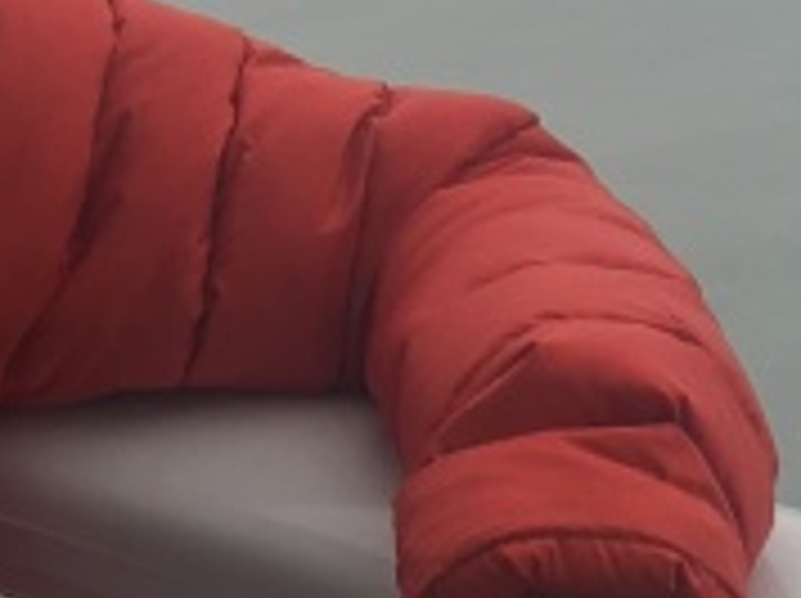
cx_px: 450
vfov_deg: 8.5
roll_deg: +0.9
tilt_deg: -8.2
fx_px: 3859
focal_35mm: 167
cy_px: -517
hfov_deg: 11.8
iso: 25
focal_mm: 4.15
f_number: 2.2
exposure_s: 1/487
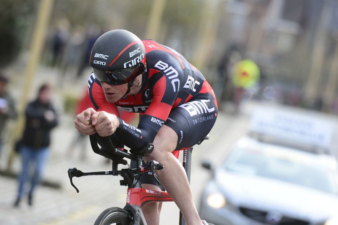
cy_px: 112
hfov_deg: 5.2
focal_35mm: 400
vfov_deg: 3.4
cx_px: 169
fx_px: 3752
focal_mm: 400
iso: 1000
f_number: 7.1
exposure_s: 1/1000
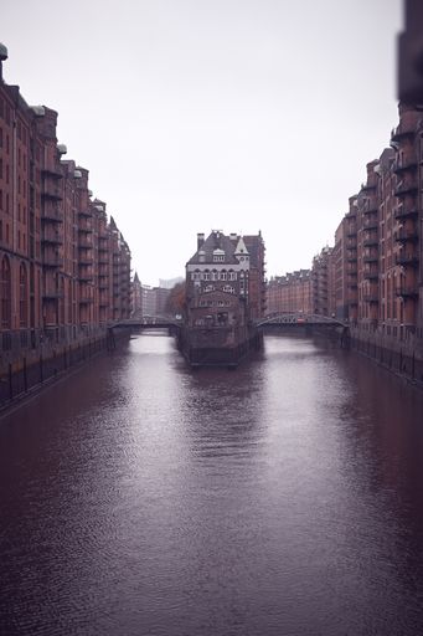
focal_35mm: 35
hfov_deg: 37.8
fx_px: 617
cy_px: 318
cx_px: 212
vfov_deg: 54.4
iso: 50
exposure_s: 1/320
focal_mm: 35
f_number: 1.8
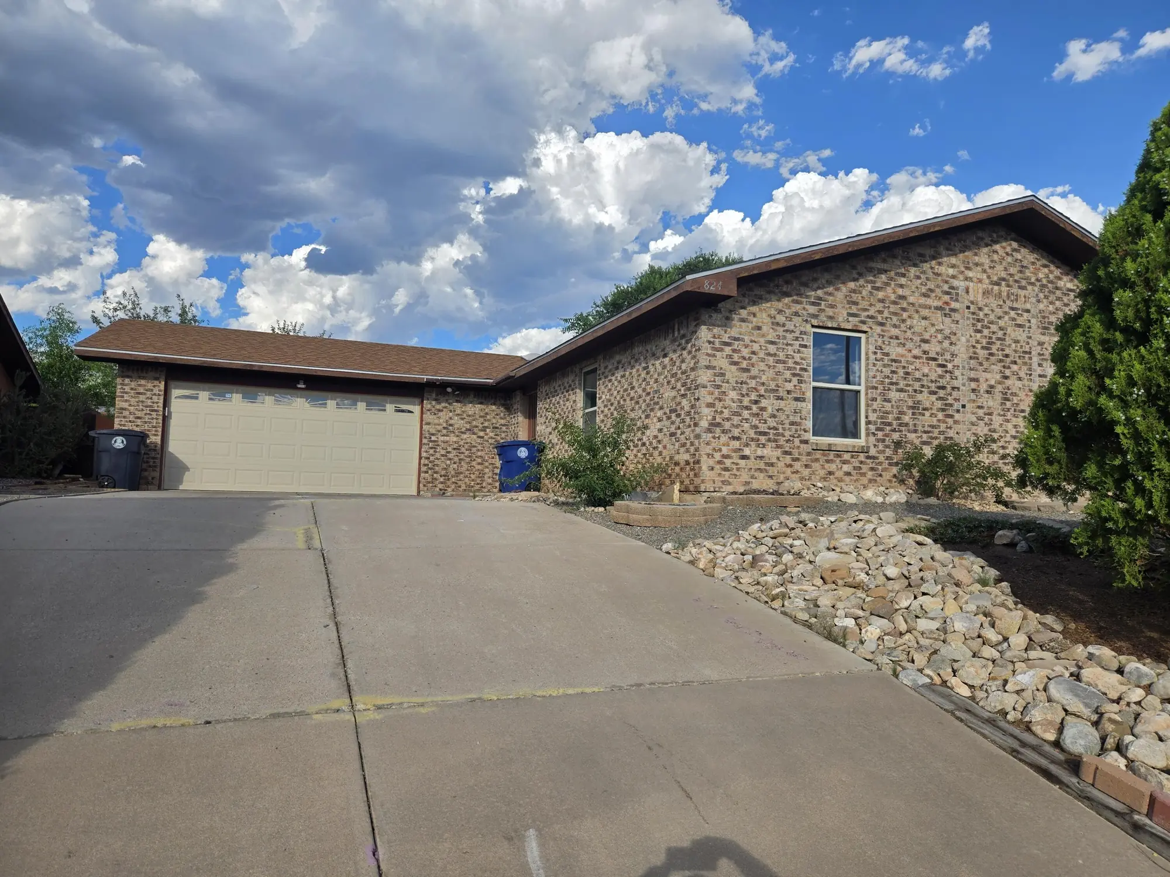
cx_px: 585
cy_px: 438
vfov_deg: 58.9
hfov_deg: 73.9
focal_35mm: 23
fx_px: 777
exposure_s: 1/2921
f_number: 1.8
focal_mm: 5.4
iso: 40
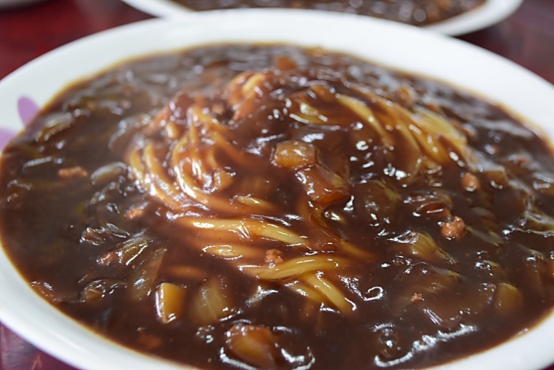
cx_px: 277
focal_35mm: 45
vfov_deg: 29.9
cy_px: 185
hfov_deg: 43.6
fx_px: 692
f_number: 4.5
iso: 400
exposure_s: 1/25
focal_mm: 30
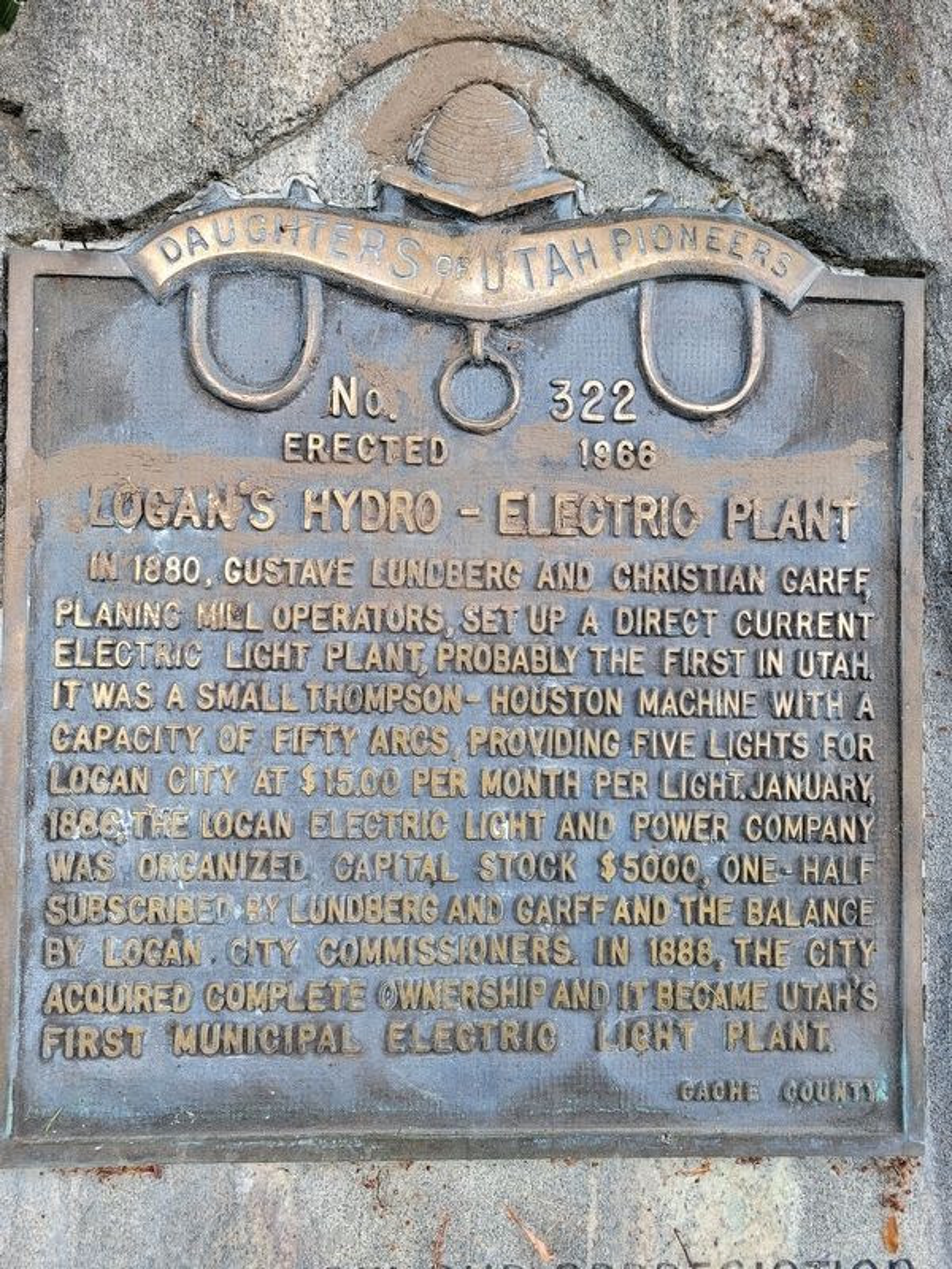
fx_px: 953
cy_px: 634
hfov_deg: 53.1
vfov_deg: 67.3
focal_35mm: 26
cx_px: 476
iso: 50
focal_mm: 5.4
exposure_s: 1/120
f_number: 1.8
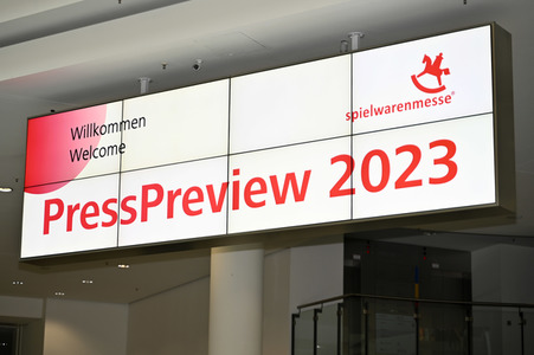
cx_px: 267
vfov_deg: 18.9
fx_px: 1067
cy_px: 178
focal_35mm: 72
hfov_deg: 28.1
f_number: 2.8
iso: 200
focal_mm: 72
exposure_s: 1/200
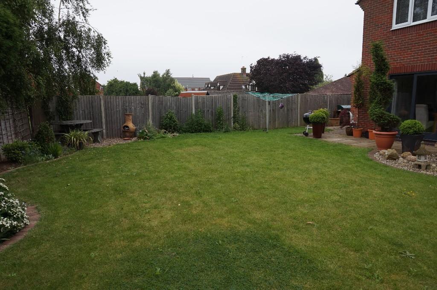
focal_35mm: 24
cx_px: 218
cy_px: 145
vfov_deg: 53.1
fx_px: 291
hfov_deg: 73.8
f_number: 9
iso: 160
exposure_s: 1/100
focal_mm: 16
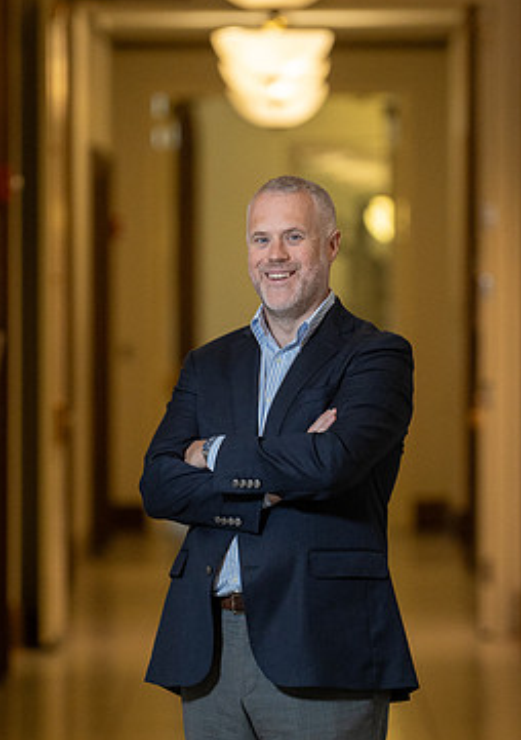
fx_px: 8621
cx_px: 282
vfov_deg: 4.9
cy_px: 406
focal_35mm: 412
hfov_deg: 3.5
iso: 640
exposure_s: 1/160
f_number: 3.2
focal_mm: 170
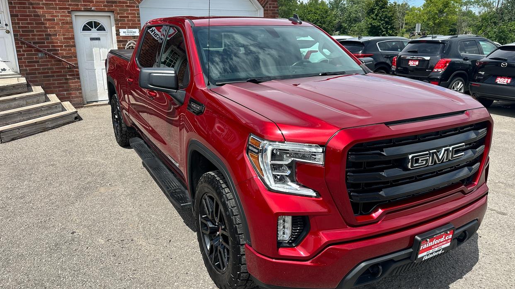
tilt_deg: -14.3
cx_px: 259
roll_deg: +2.0
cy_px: 134
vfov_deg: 42.8
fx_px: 369
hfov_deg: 69.9
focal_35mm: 27
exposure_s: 1/3356
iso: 80
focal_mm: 6.86
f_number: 1.78
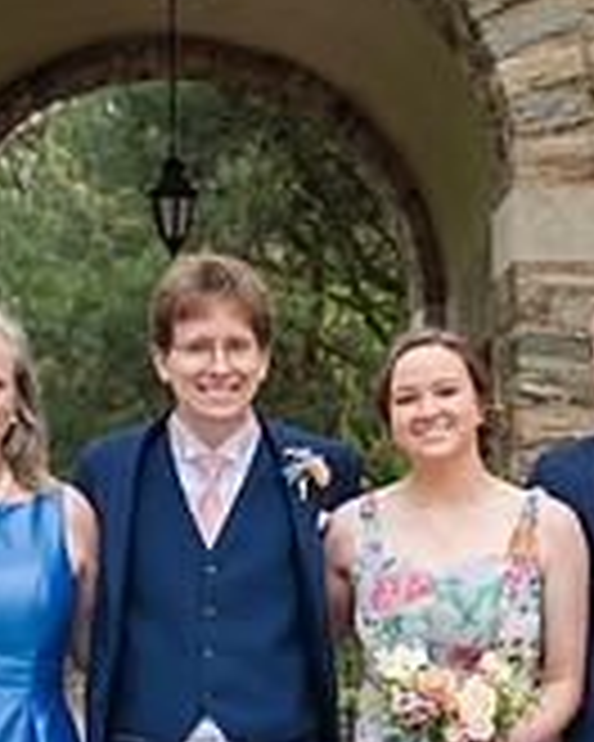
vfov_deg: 13.6
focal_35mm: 140
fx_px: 3077
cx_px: 201
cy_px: 683
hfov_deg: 11.0
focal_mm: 35
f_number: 3.2
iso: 220
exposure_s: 1/320
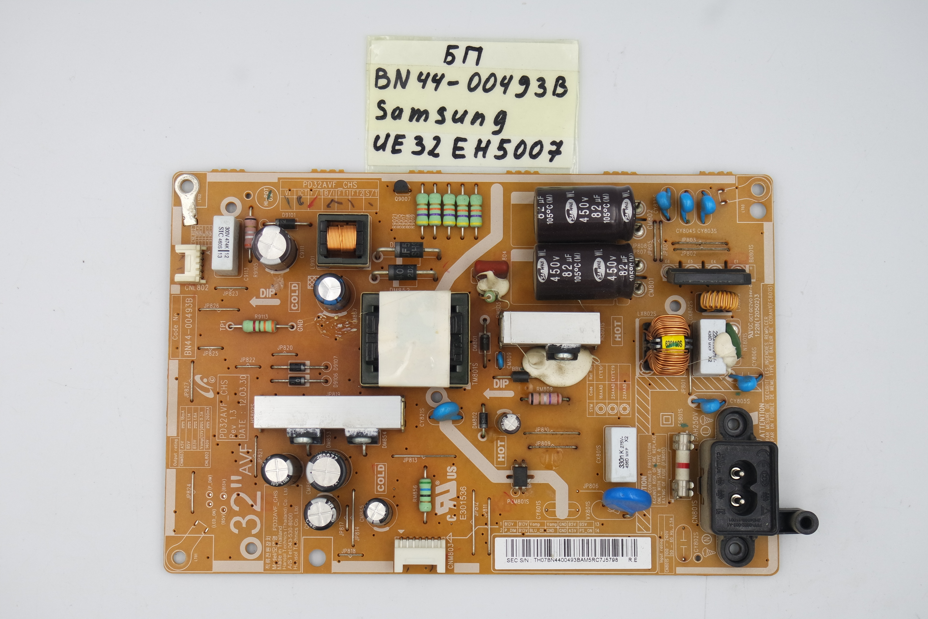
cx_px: 464
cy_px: 310
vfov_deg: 23.0
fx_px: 1521
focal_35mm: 59
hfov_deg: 33.9
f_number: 5
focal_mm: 22
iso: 200
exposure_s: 1/125
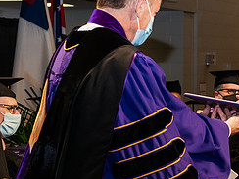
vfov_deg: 10.8
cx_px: 229
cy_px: 82
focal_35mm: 137
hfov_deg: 14.2
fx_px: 946
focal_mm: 60
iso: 1600
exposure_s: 1/200
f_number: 6.3
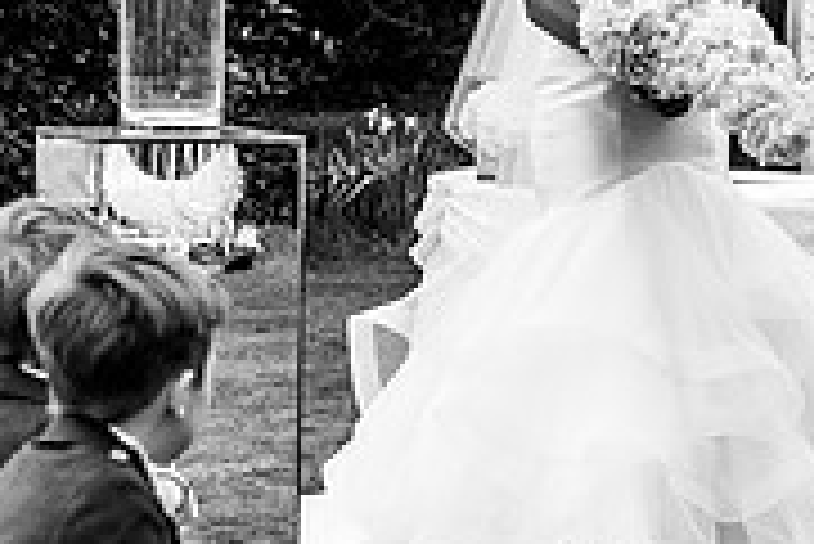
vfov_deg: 5.8
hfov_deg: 8.5
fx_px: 5363
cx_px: 1071
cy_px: 58
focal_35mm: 237
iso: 250
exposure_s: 1/320
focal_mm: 70
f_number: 5.6
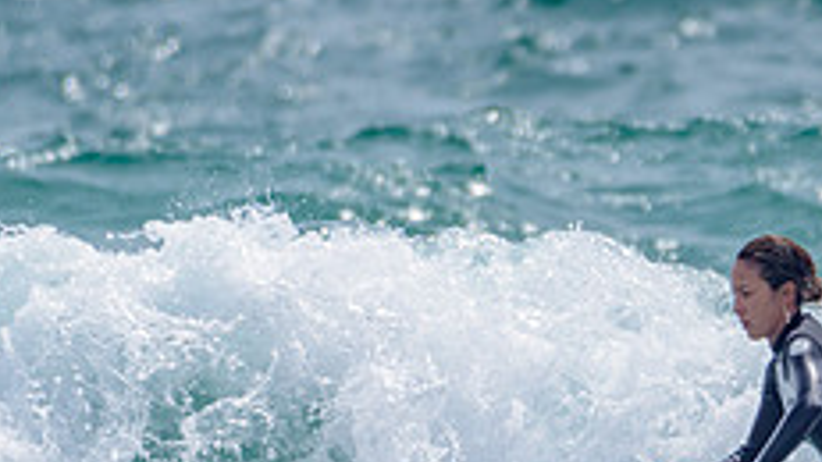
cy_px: 485
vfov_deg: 0.8
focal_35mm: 1612
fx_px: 35139
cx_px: 823
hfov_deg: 1.3
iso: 100
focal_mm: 500
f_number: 5.6
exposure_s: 1/2000
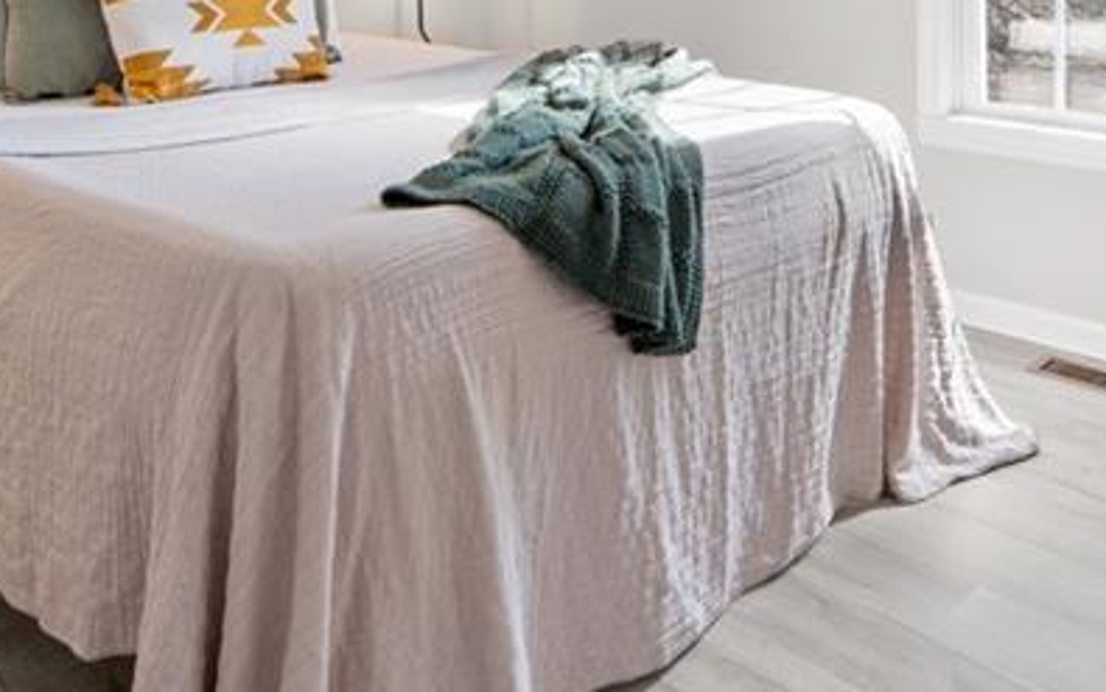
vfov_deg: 29.8
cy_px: -125
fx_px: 1115
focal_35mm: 37
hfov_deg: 52.7
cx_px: 543
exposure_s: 1/25
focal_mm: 14
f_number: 11
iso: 400
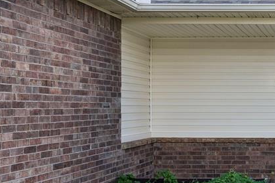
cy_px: 105
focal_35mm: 74
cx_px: 326
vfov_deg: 18.4
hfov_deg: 24.8
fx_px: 565
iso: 200
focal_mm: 30
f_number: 8
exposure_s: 1/200
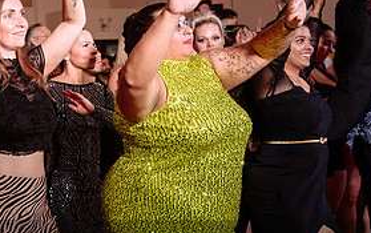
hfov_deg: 31.6
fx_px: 577
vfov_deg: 22.7
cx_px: -36
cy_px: 82
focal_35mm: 57
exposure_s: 1/160
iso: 500
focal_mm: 24
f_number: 2.8
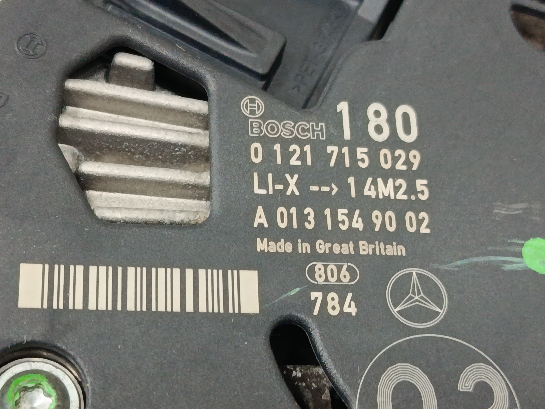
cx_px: 272
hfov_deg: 27.0
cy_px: 204
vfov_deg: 20.4
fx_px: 1134
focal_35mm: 72
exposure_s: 1/33.3
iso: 1249
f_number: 1.7
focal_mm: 5.24
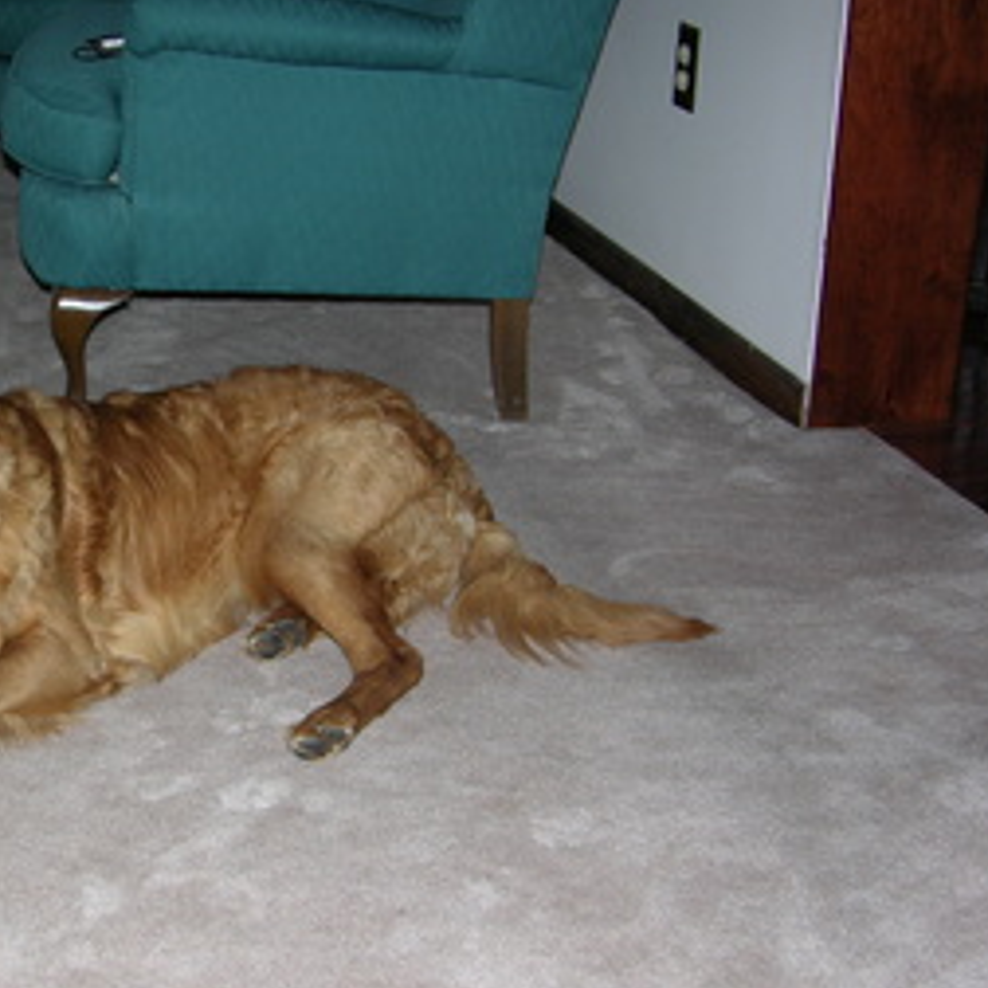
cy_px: 537
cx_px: 169
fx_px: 1905
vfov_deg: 29.1
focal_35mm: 59
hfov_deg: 28.3
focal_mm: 8.9
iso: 50
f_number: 2.8
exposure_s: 1/60.1
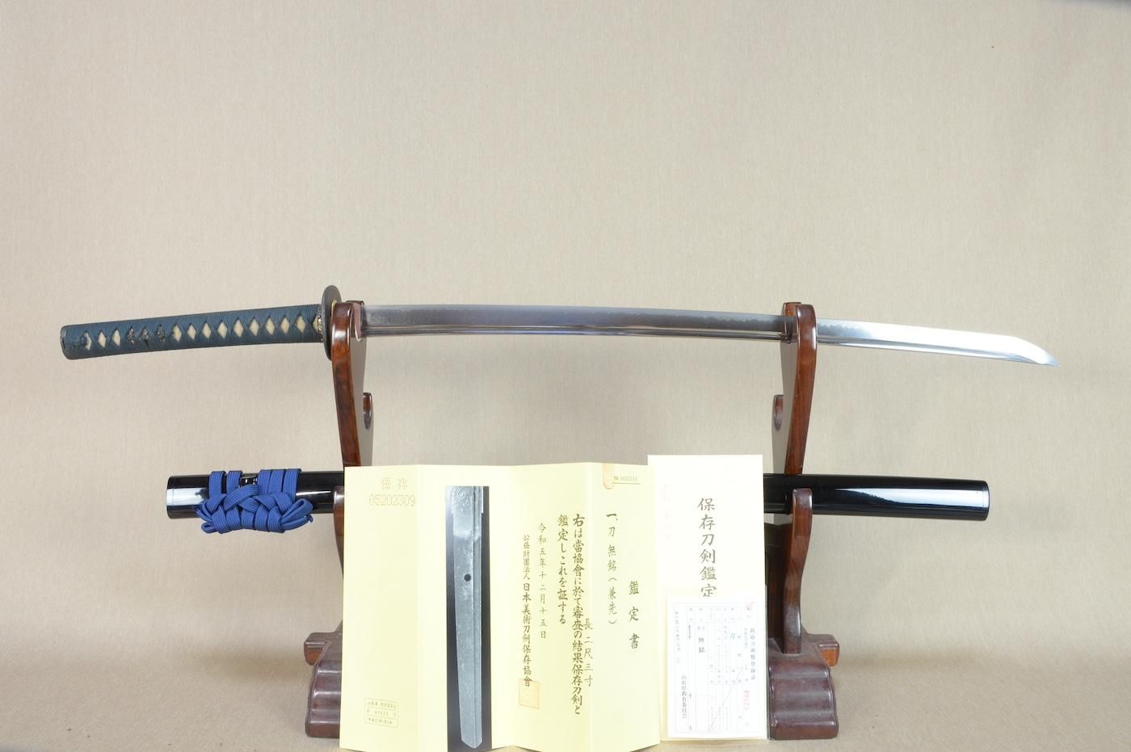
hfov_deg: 62.0
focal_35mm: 30
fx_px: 942
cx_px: 566
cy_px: 376
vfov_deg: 43.5
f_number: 11
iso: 400
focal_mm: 20
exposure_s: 1/2
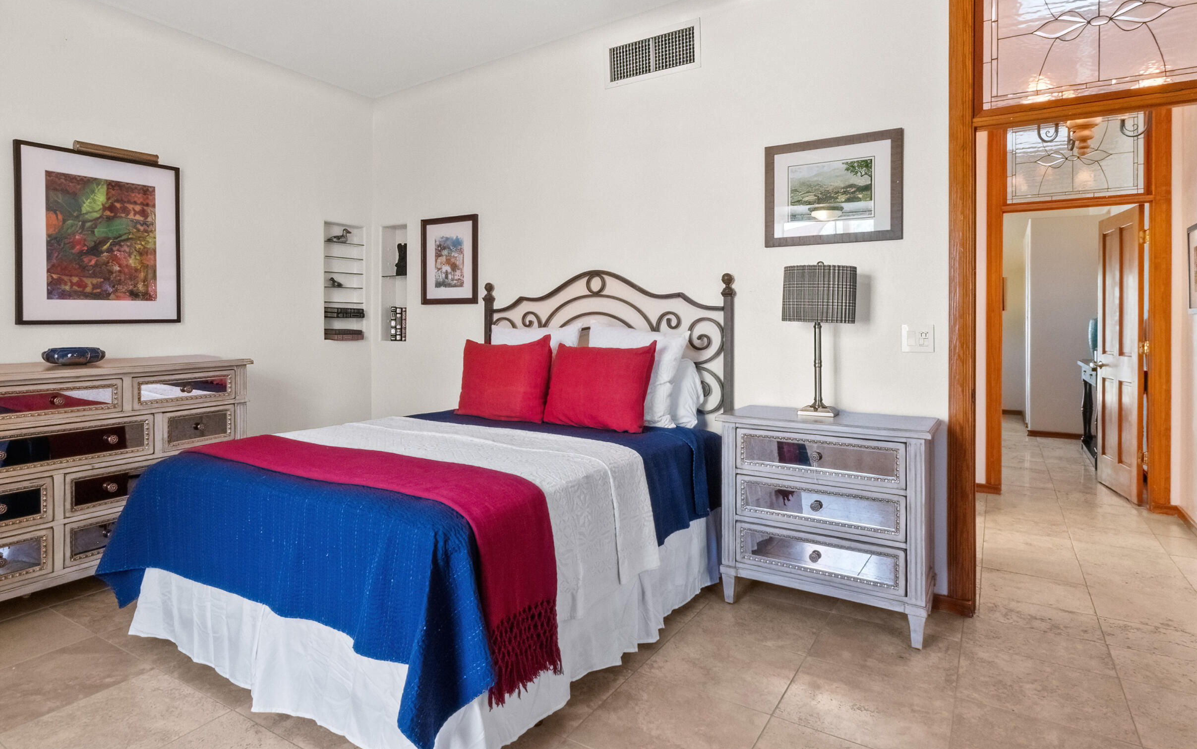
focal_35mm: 19
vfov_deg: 62.0
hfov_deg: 87.7
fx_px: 620
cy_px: 323
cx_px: 538
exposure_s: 1/1.67
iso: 1600
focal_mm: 10
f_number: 22
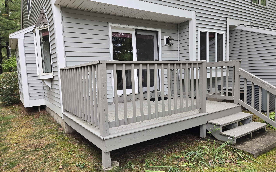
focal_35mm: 25
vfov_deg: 49.3
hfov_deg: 72.5
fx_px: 188
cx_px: 140
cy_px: 85
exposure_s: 1/180
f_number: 1.8
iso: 50
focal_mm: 5.4
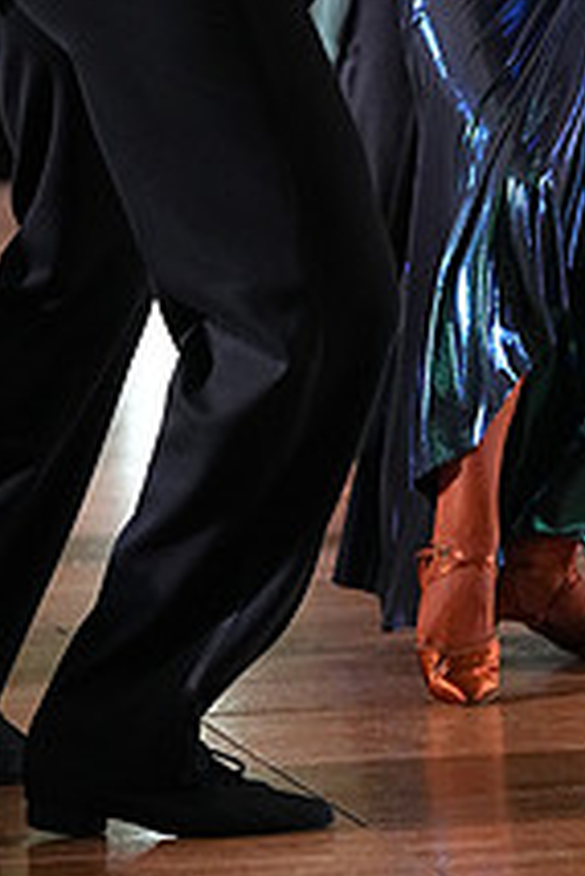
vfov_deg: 6.7
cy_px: -254
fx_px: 7373
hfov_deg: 4.5
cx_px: 231
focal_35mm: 303
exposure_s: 1/400
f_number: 4.5
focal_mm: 112
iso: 6400
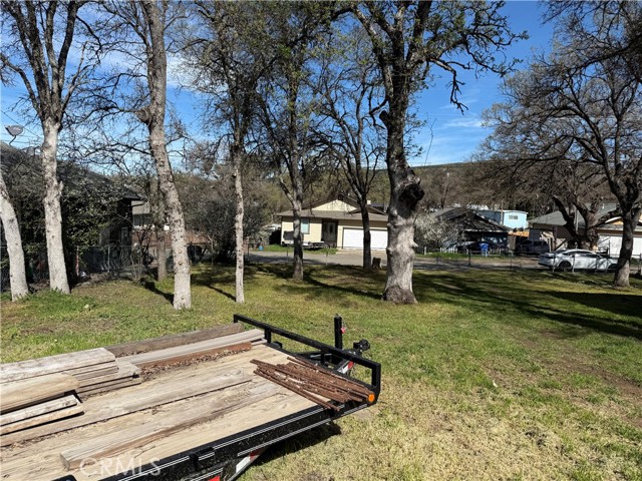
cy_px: 240
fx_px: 445
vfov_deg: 56.8
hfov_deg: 71.6
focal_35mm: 24
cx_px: 321
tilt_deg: -4.5
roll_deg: -2.6
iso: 80
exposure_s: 1/4405
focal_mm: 6.76
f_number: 1.78
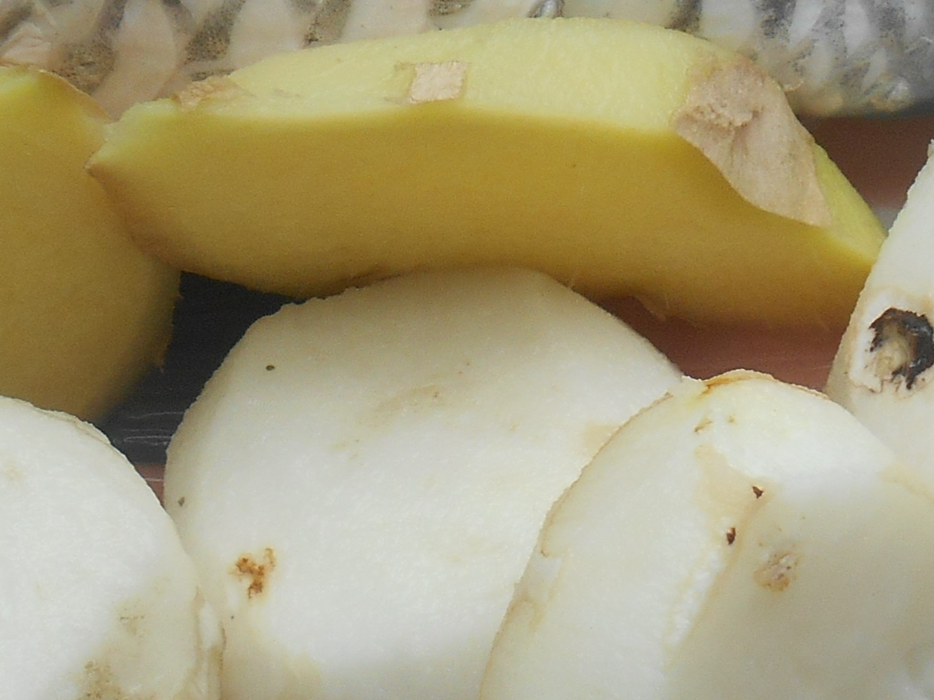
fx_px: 5207
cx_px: 421
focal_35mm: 193
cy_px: -326
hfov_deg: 10.2
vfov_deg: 7.6
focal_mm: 9.5
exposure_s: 1/60
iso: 80
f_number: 4.2
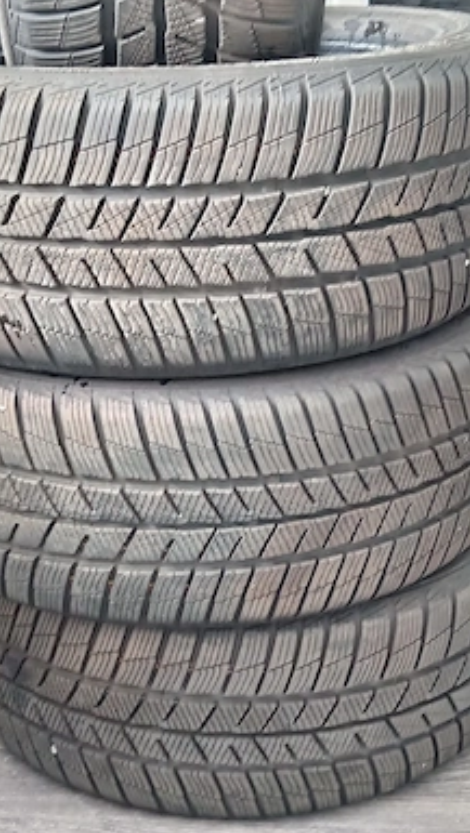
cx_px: 225
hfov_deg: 23.5
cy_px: 414
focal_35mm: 51
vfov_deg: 40.6
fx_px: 1128
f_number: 1.8
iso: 1622
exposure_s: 1/20
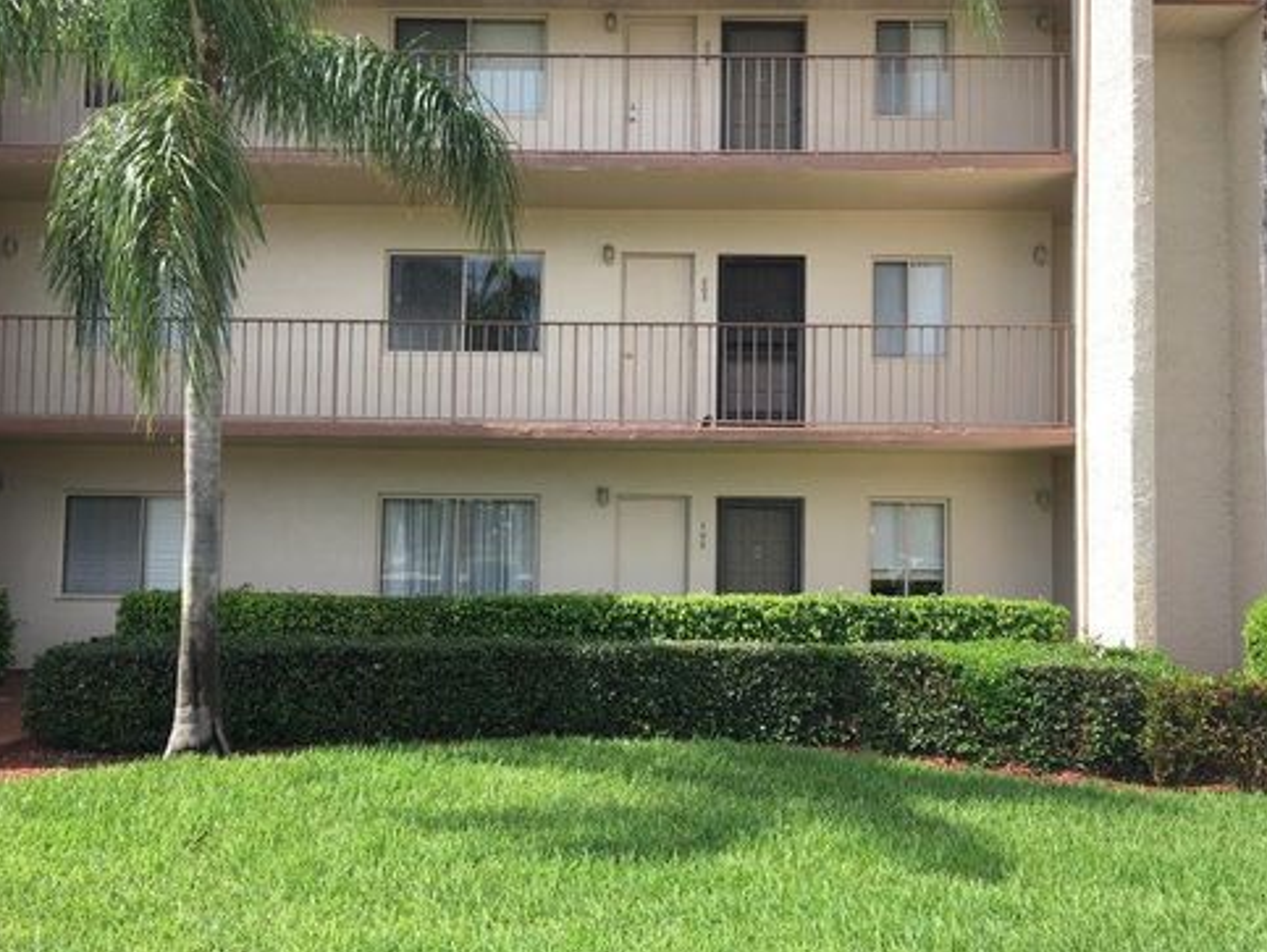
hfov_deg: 59.9
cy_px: 486
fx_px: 1099
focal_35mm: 30
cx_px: 635
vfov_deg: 46.8
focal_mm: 4.15
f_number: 2.2
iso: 25
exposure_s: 1/657
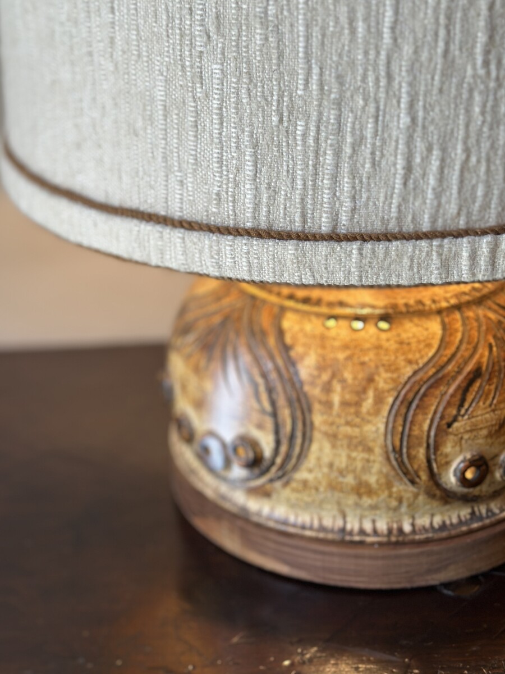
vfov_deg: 39.7
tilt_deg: -26.1
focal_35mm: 48
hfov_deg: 30.3
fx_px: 934
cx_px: 252
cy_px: 337
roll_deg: +1.9
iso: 64
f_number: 1.78
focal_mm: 6.86
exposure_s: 1/100
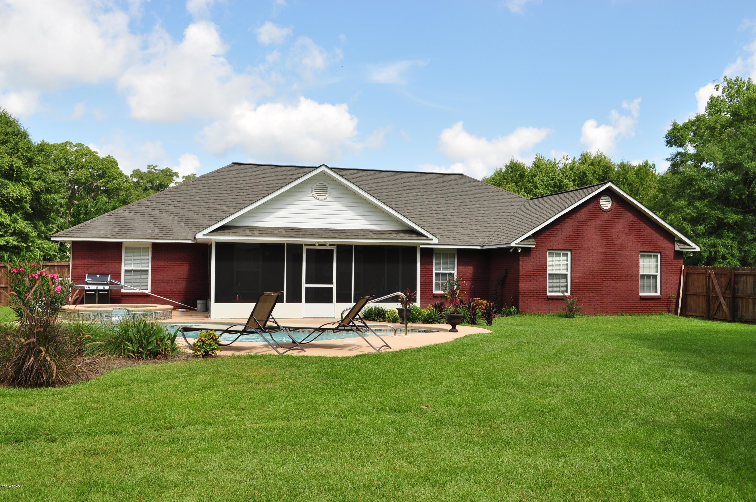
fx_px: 692
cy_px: 251
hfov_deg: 57.3
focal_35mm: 33
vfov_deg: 39.9
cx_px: 378
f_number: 8
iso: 250
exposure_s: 1/400
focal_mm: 22
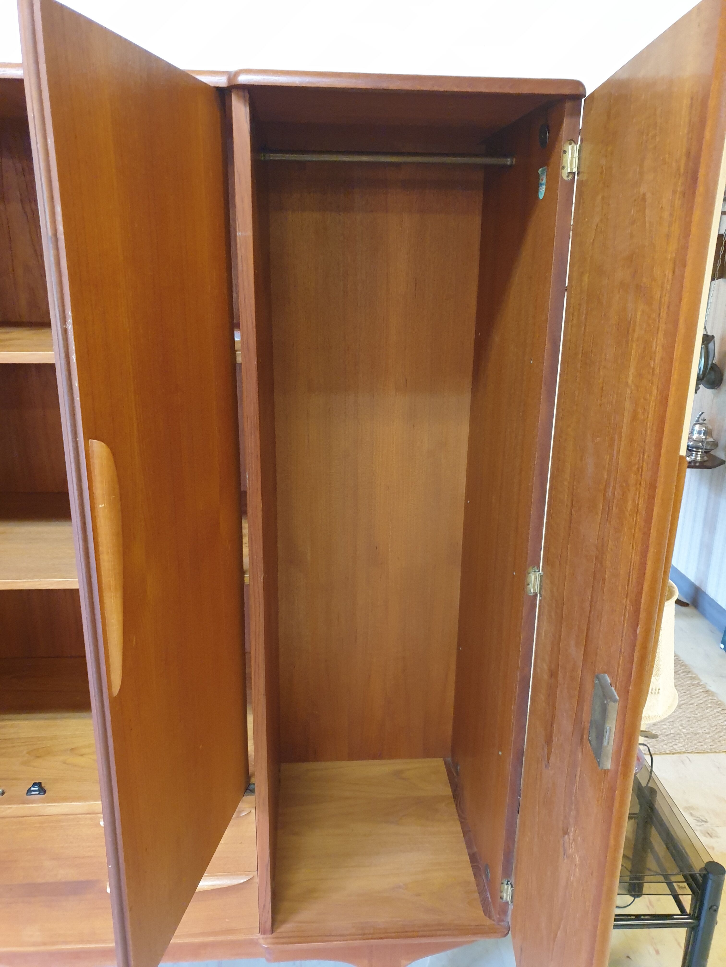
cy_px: 484
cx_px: 363
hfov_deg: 53.1
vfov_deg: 67.3
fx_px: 727
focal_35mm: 26
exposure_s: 1/50
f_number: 1.5
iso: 320
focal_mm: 4.3
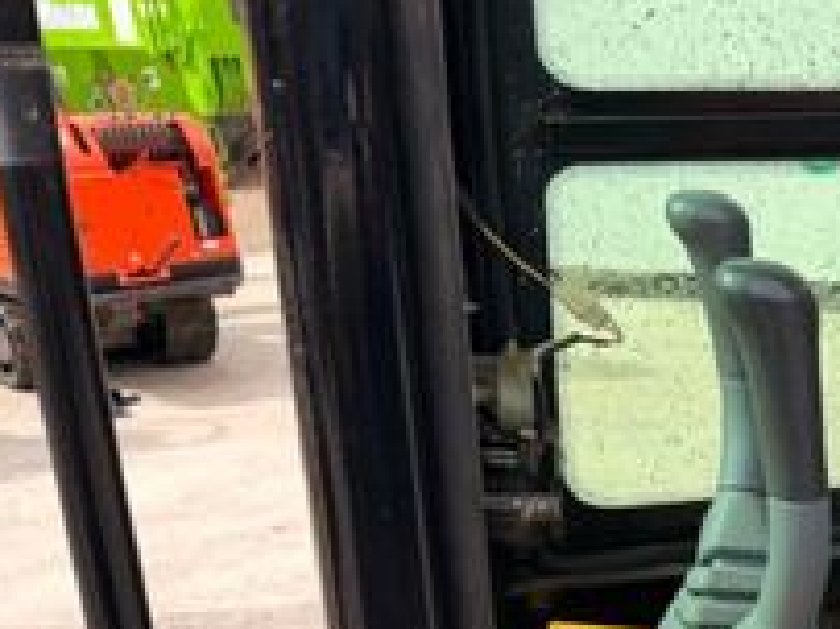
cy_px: 861
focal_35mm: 71
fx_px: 1722
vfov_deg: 18.9
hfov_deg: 23.5
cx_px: 1150
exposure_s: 1/2232
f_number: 1.78
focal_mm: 6.76
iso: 80
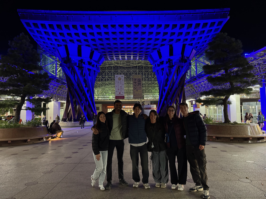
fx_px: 184
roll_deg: +0.7
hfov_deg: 71.6
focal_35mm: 24
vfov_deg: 56.8
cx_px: 133
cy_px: 100
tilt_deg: +3.7
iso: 1250
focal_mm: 6.76
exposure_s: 1/30
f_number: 1.78
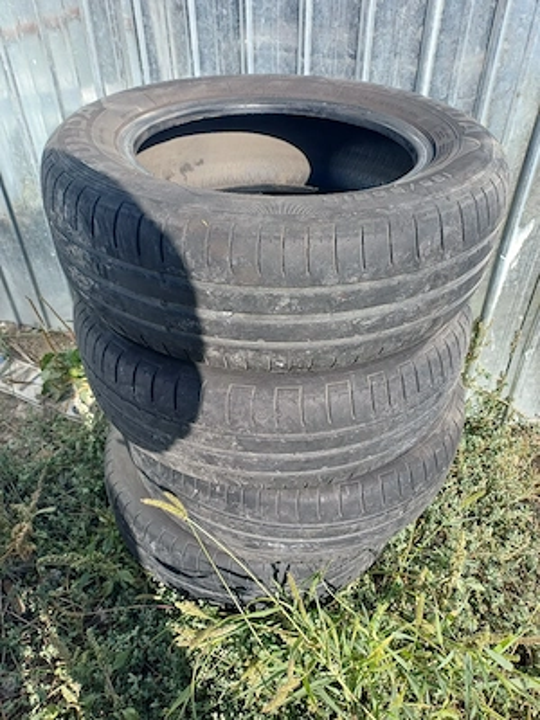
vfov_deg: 69.4
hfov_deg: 54.9
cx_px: 270
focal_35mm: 25
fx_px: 520
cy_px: 360
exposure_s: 1/556
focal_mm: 4.65
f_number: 1.8
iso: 50
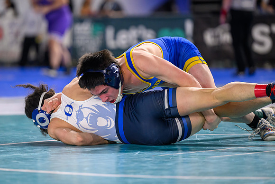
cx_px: 120
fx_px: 1639
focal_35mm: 215
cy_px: 83
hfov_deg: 9.6
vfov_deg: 6.4
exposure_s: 1/800
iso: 2500
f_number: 2.8
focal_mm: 175
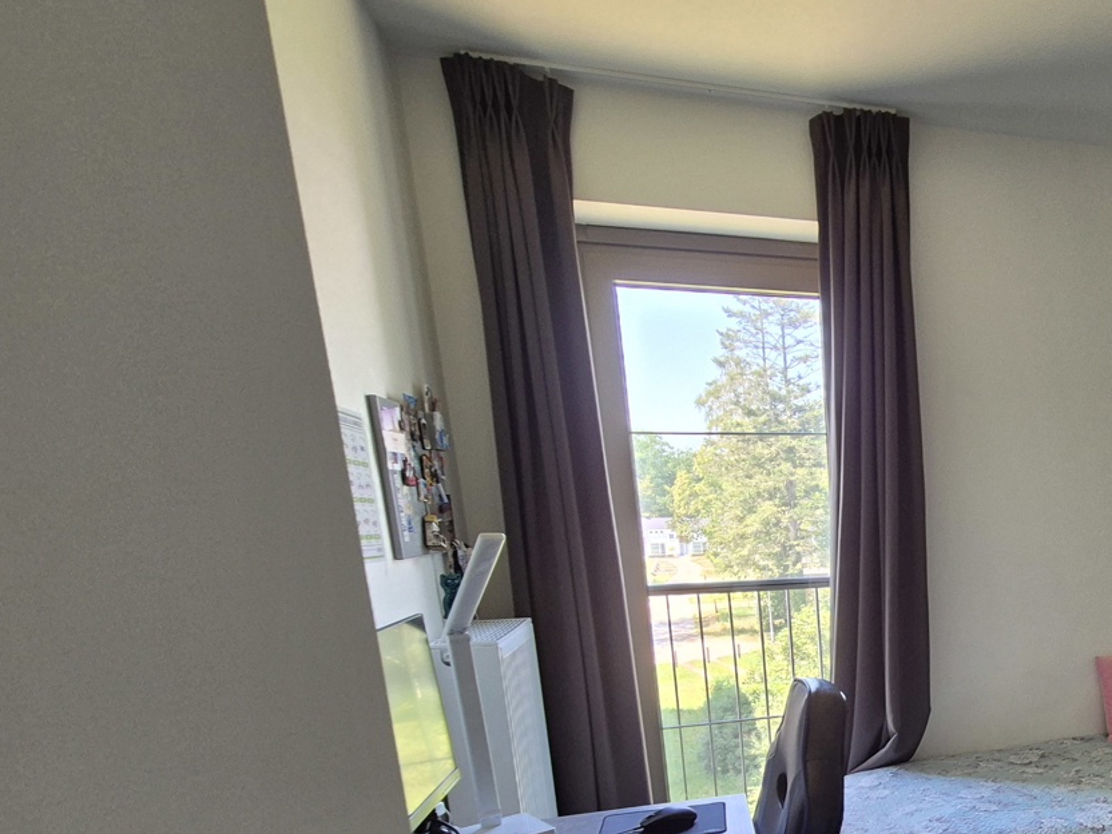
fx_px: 803
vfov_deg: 51.0
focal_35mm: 25
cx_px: 1014
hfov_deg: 58.6
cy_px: 686
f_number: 2.2
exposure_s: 1/50
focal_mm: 2.2
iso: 250
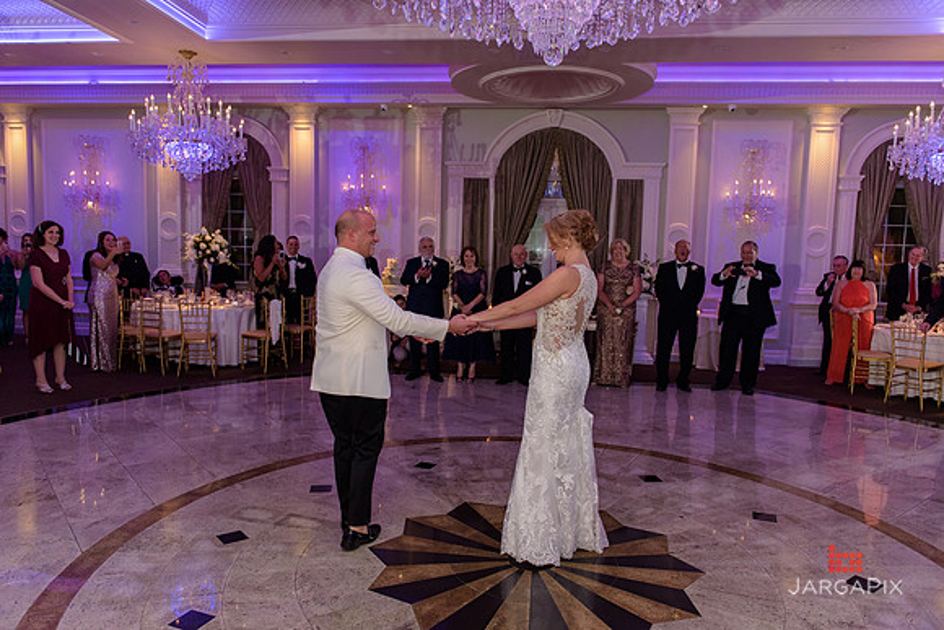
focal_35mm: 26
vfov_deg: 49.6
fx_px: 682
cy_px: 315
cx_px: 472
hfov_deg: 69.4
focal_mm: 26
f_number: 3.2
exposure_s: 1/125
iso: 1600
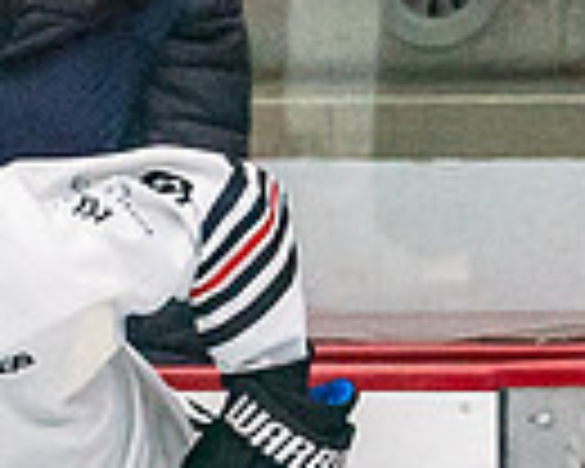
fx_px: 29814
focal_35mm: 1722
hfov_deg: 1.1
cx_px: -26
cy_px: 1087
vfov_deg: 0.9
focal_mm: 200
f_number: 2.8
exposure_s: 1/1250
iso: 3200
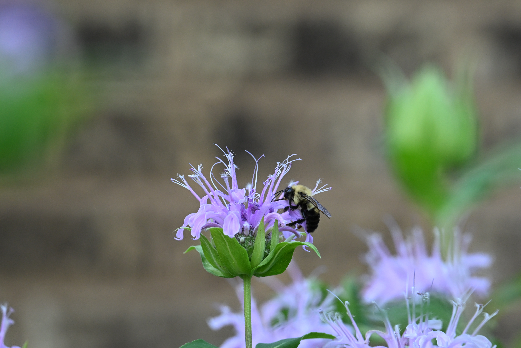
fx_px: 4052
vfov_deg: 4.9
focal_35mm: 280
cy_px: 174
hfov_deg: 7.4
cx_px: 260
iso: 2000
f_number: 13
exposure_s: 1/160
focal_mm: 280
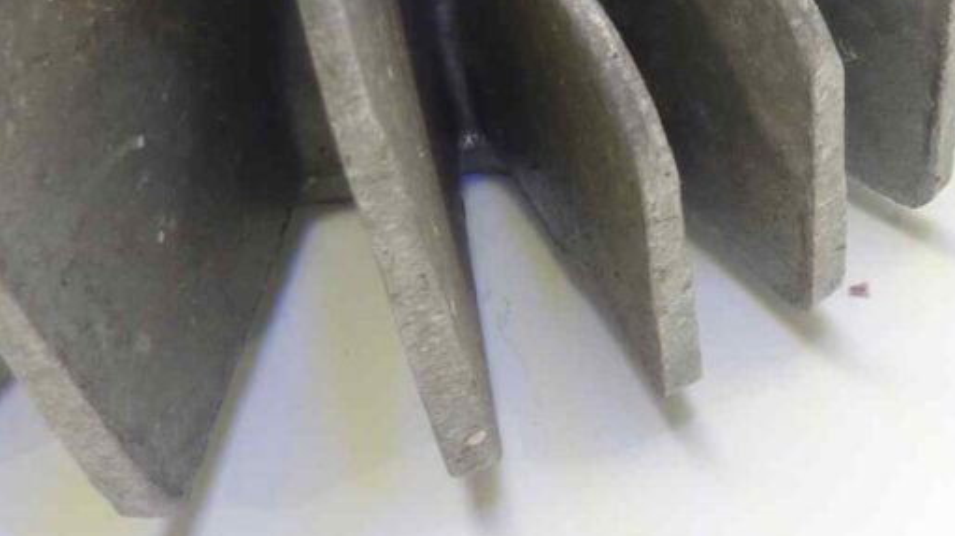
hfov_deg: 25.3
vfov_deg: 14.4
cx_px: 951
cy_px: -195
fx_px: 2025
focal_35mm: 80
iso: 80
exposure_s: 1/10
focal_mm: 4.1
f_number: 3.3
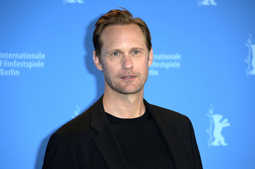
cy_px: 84
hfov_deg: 11.4
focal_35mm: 180
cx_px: 128
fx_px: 1274
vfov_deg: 7.6
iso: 1000
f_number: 5.6
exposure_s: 1/250
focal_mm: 180
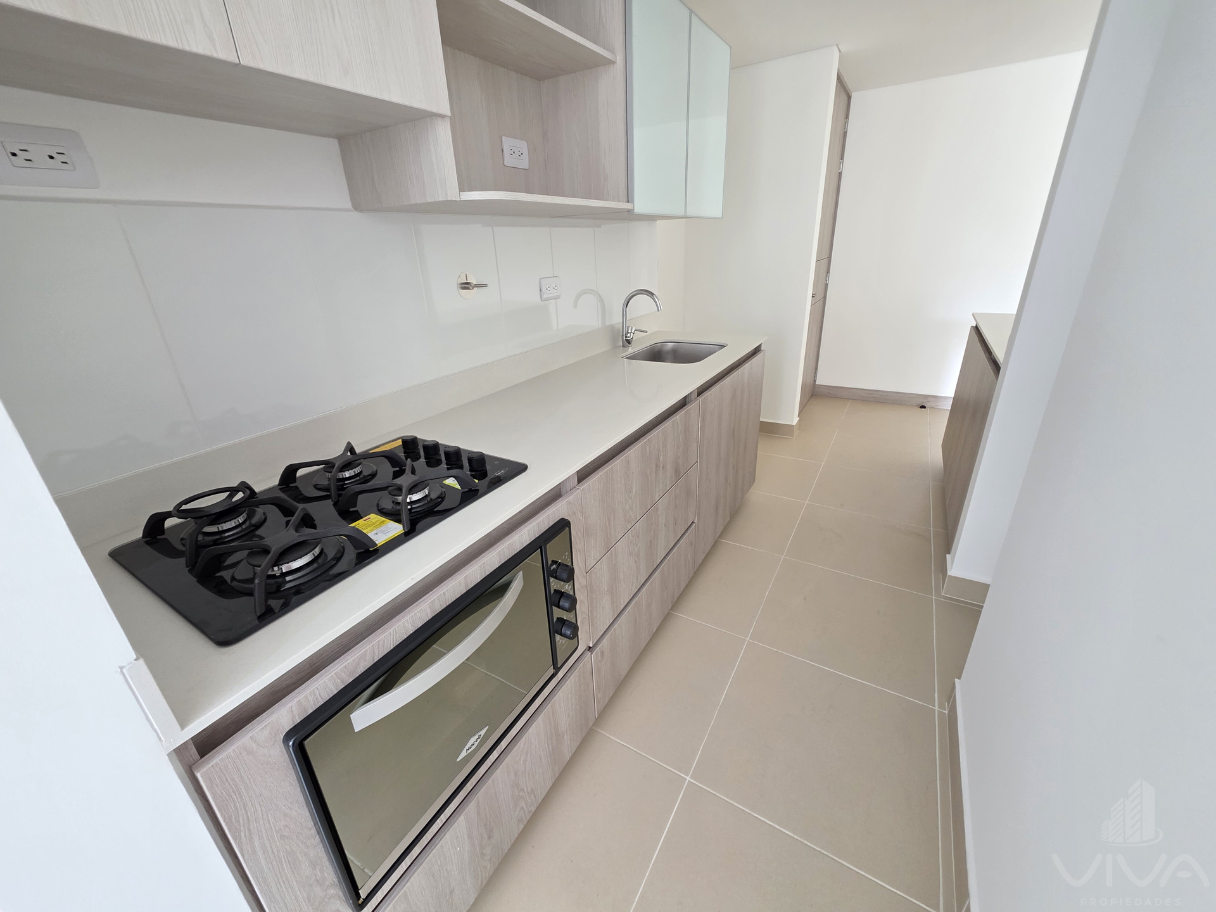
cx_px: 608
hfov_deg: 106.2
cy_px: 456
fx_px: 457
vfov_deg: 89.9
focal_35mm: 13
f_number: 1.9
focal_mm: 2.2
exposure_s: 1/60
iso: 200
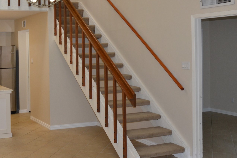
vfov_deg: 26.3
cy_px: 46
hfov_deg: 37.3
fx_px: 336
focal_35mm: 51
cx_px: 42
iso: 400
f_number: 4
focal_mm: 20
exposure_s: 1/60
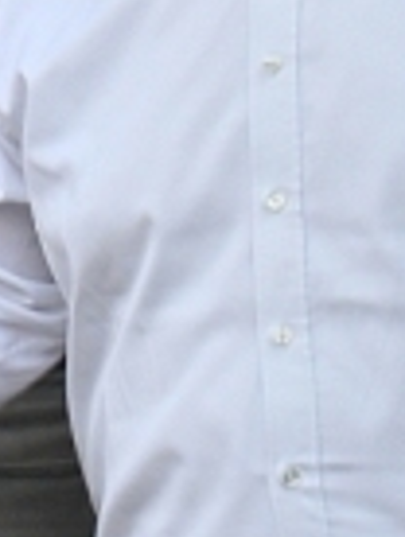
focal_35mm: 262
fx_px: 4075
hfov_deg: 5.5
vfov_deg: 7.5
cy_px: -14
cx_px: -639
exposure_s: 1/640
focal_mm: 40
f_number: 3.2
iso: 500
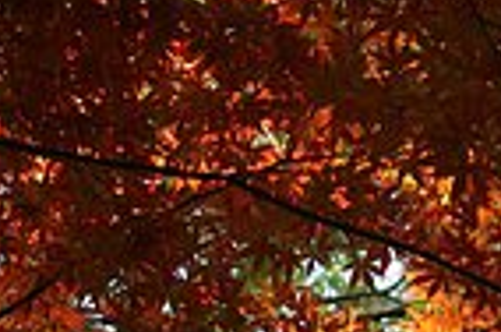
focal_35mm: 190
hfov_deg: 10.8
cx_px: 430
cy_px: 406
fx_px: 2636
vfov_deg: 7.1
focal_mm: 35
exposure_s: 1/80
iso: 200
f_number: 5
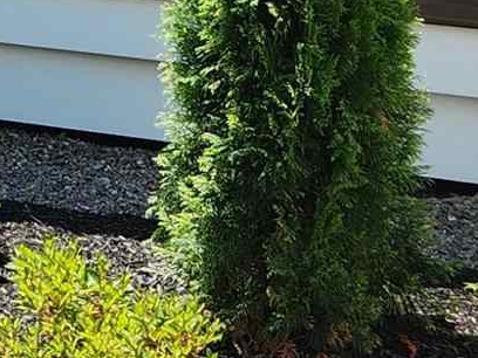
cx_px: -380
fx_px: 2389
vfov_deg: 8.2
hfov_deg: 10.7
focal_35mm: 173
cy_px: -323
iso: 20
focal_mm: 5.4
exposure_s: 1/960
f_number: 1.8
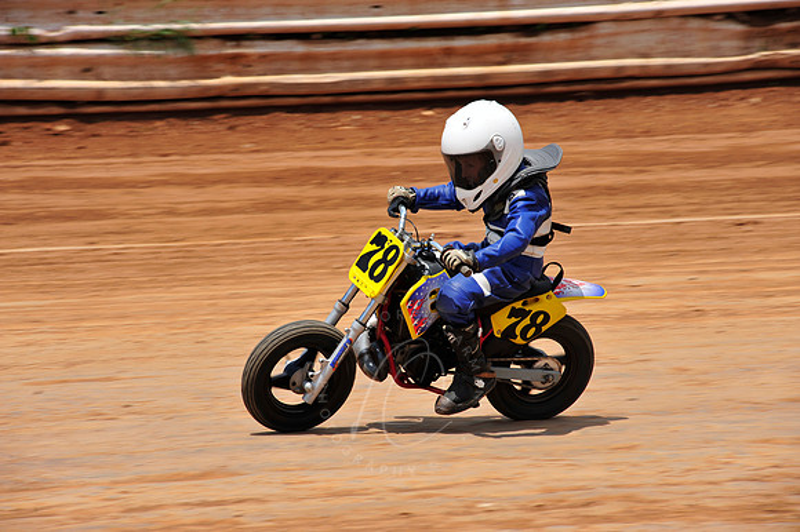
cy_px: 266
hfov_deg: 10.3
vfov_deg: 6.9
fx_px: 4442
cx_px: 400
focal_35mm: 200
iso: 200
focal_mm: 200
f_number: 11
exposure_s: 1/400
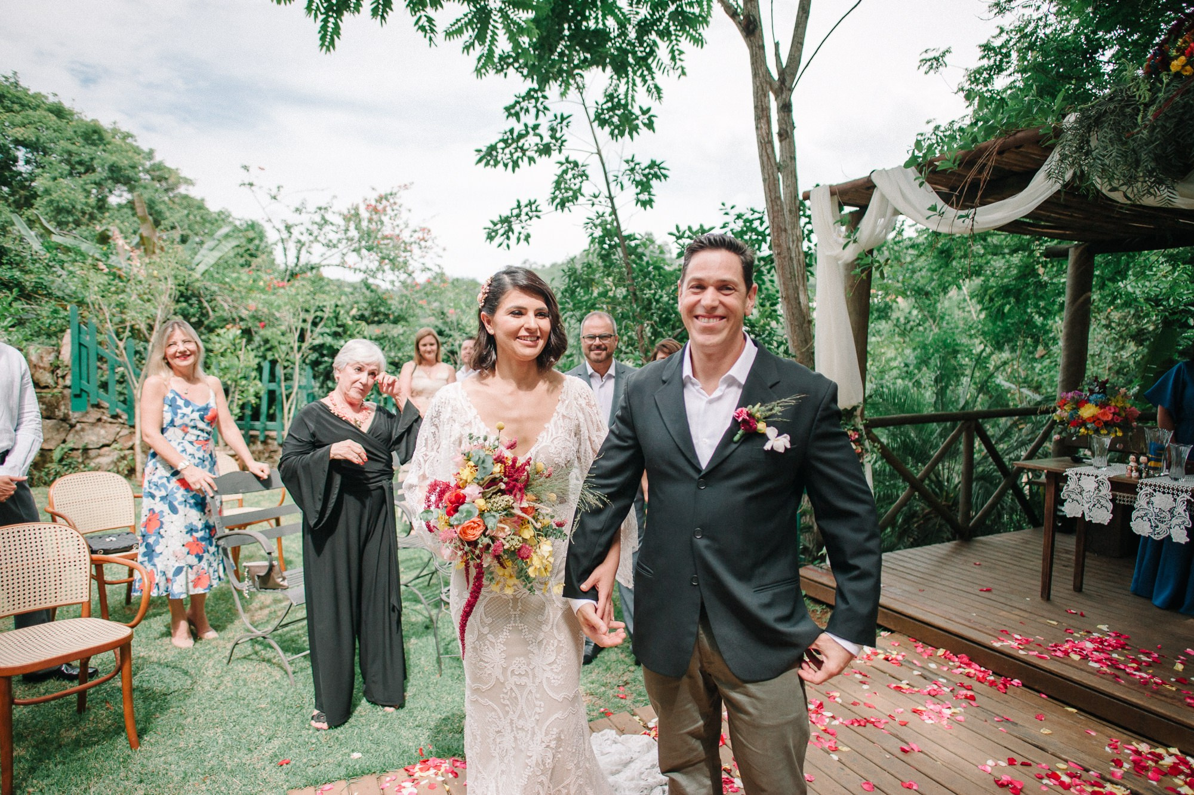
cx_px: 597
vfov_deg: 61.9
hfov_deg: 84.0
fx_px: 663
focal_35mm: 20
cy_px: 398
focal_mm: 20
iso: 200
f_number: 1.8
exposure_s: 1/3200
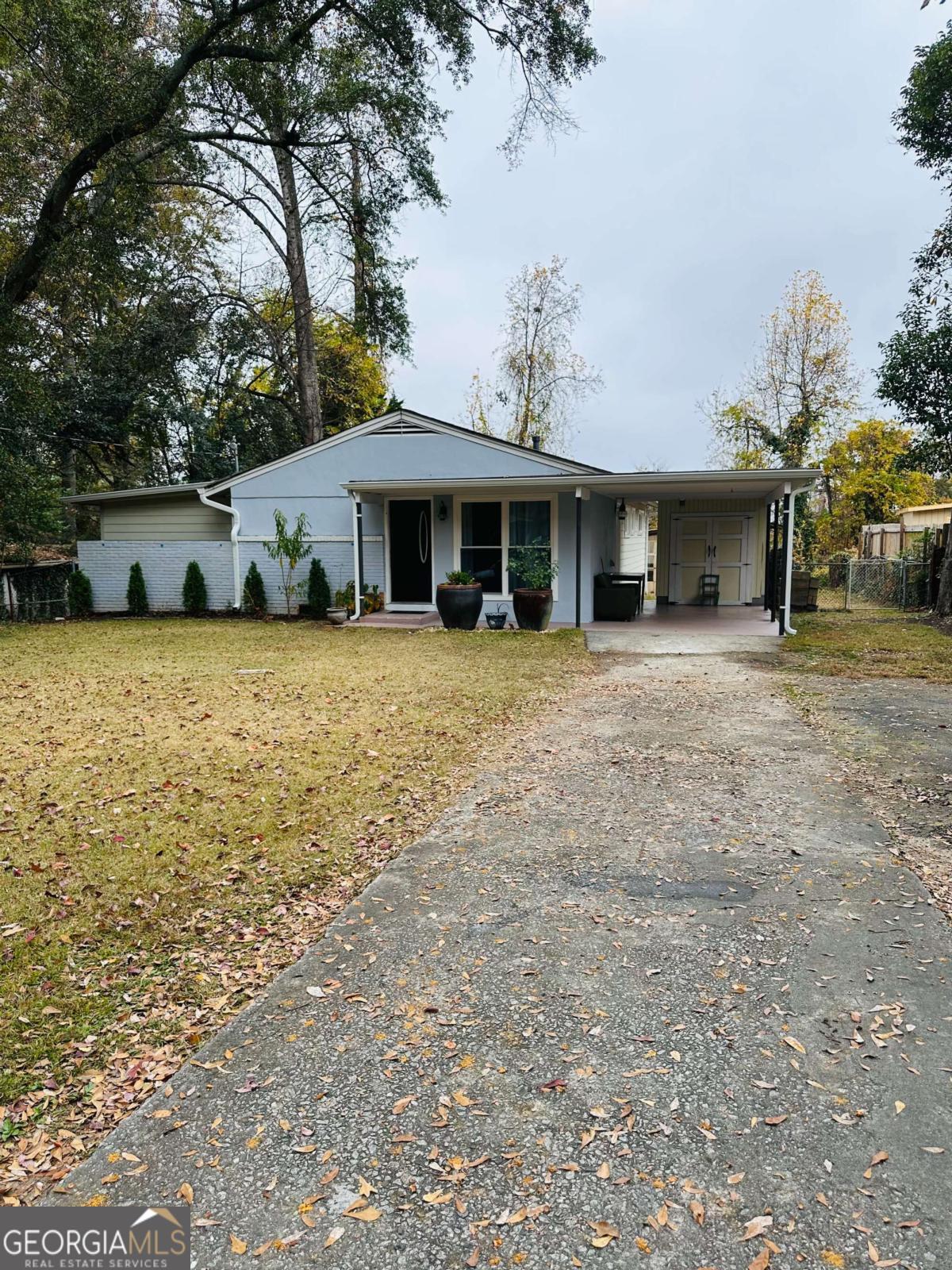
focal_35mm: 24
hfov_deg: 56.8
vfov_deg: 71.6
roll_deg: -0.5
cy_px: 635
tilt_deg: -6.0
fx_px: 880
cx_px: 476
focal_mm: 6.86
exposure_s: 1/709
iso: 80
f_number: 1.78
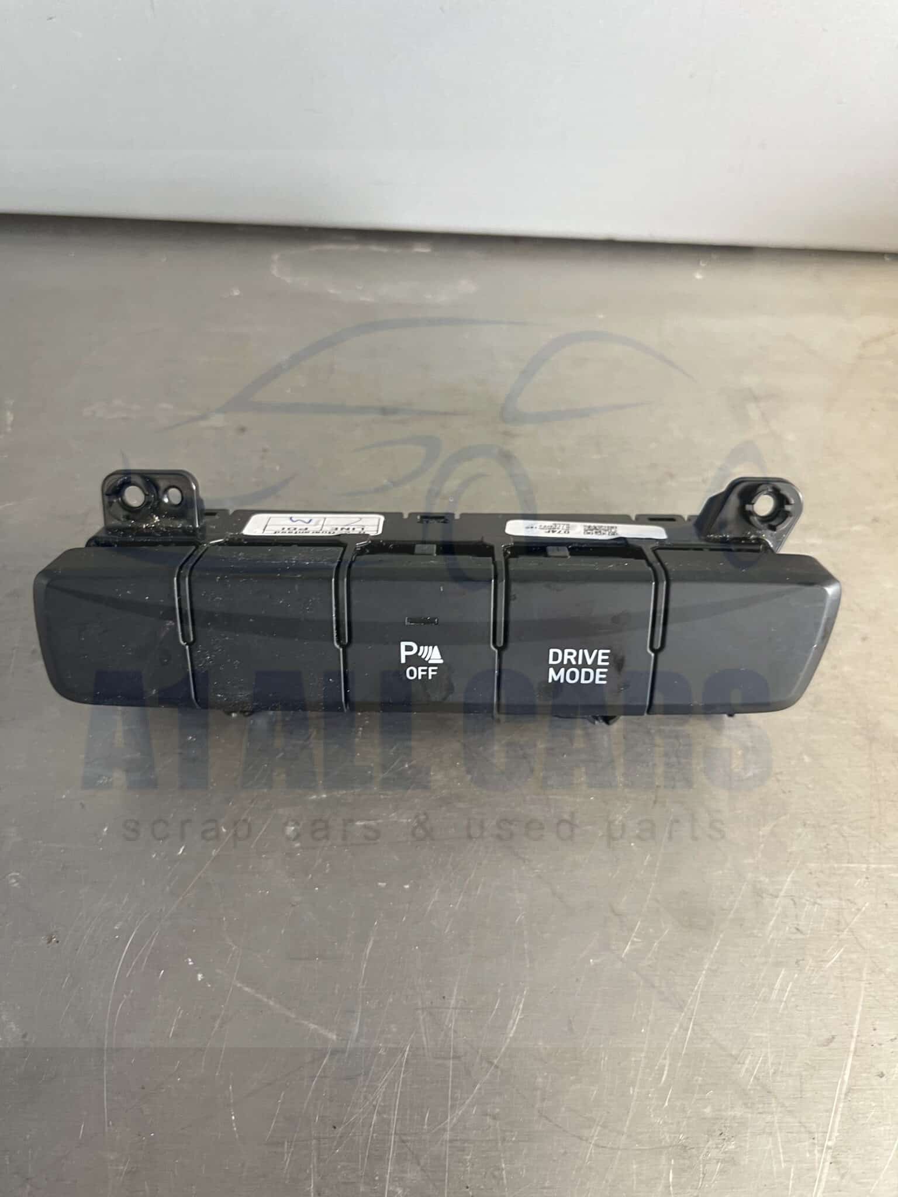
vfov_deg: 67.3
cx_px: 449
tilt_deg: -56.5
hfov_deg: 53.1
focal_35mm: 26
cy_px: 598
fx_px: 899
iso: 160
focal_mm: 5.1
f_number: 1.6
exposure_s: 1/60
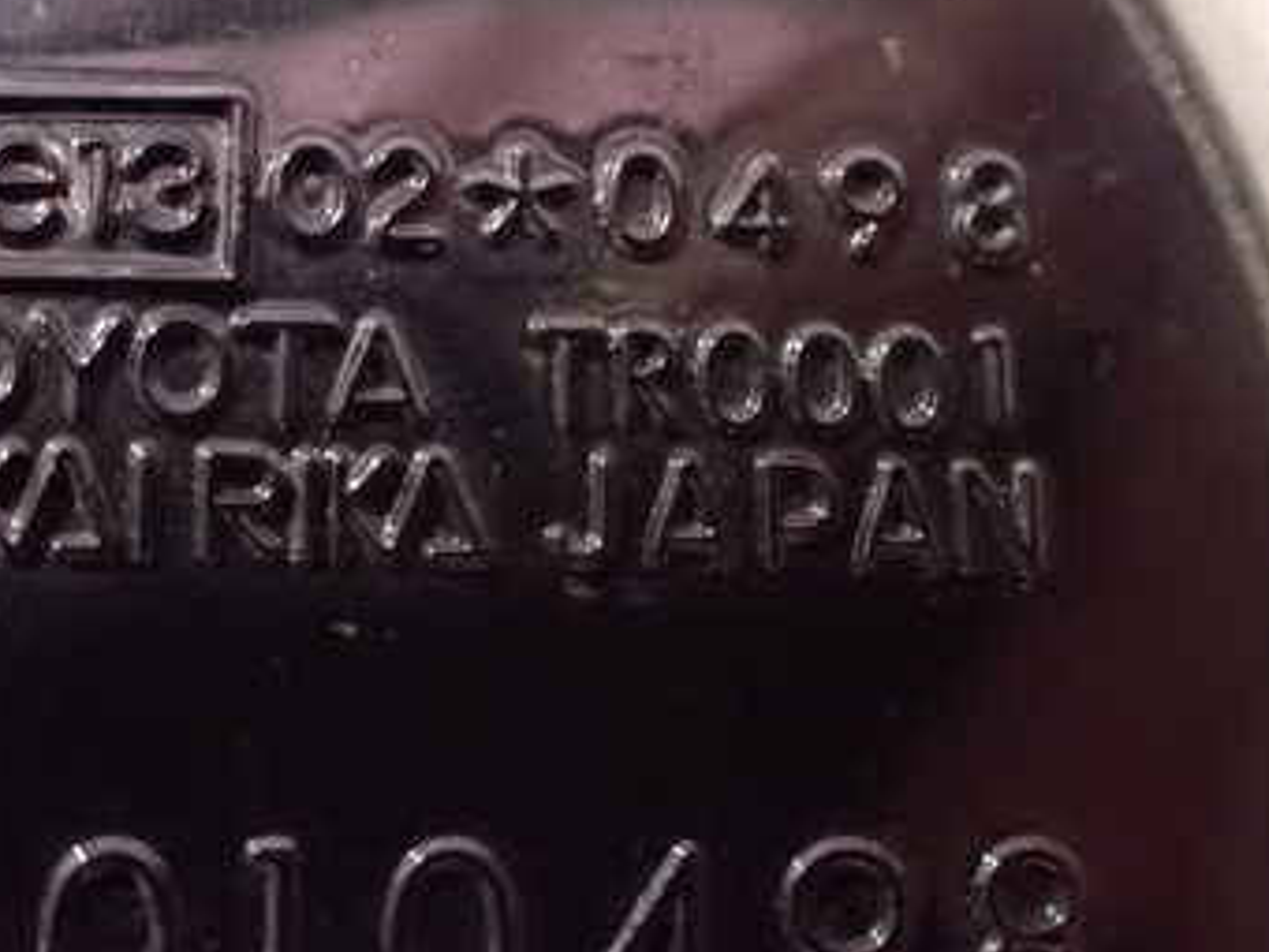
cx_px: 355
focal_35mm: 53
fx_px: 1943
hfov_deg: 35.5
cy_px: 392
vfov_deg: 27.5
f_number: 2.3
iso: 1600
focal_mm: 5.4
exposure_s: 1/30
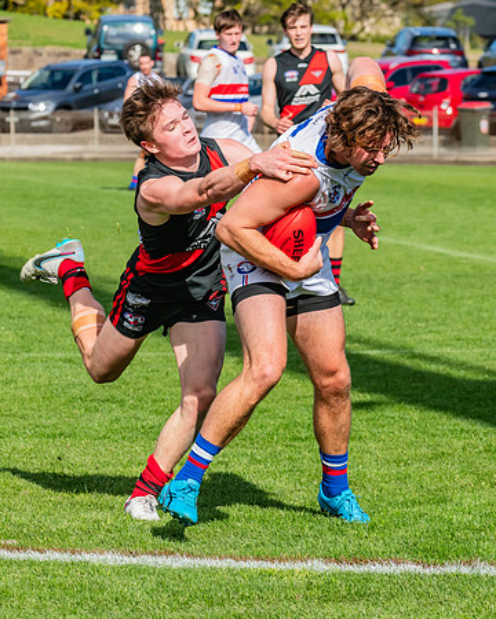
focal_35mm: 239
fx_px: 4391
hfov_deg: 6.5
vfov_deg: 8.1
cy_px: 310
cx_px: 294
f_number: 10
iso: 800
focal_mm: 170
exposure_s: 1/1600
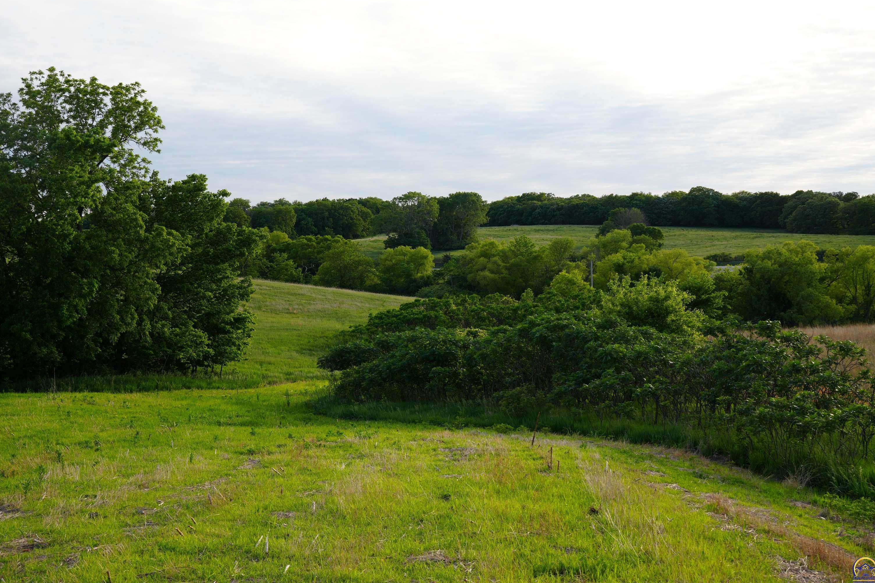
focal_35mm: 43
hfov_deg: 45.6
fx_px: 1042
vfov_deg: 31.3
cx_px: 434
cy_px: 286
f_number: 7.1
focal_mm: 27.9
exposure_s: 1/100
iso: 100
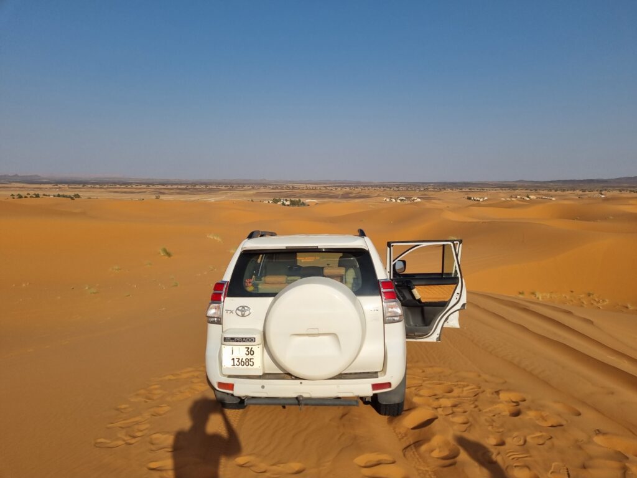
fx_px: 478
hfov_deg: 67.3
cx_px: 318
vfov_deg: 53.1
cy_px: 239
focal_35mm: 26
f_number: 1.8
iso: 50
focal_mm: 5.4
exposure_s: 1/5376
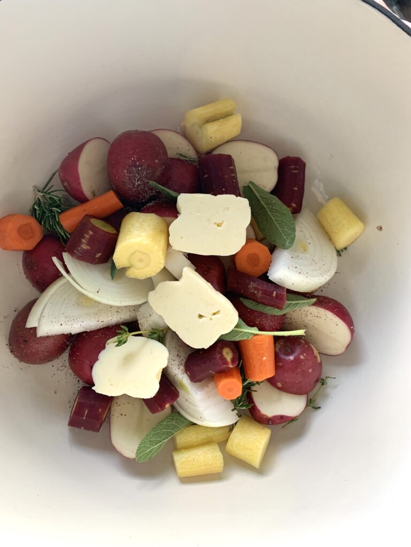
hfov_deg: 53.1
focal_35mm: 26
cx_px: 206
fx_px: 412
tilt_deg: -78.5
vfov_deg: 67.3
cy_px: 274
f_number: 1.8
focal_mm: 4.25
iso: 160
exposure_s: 1/60
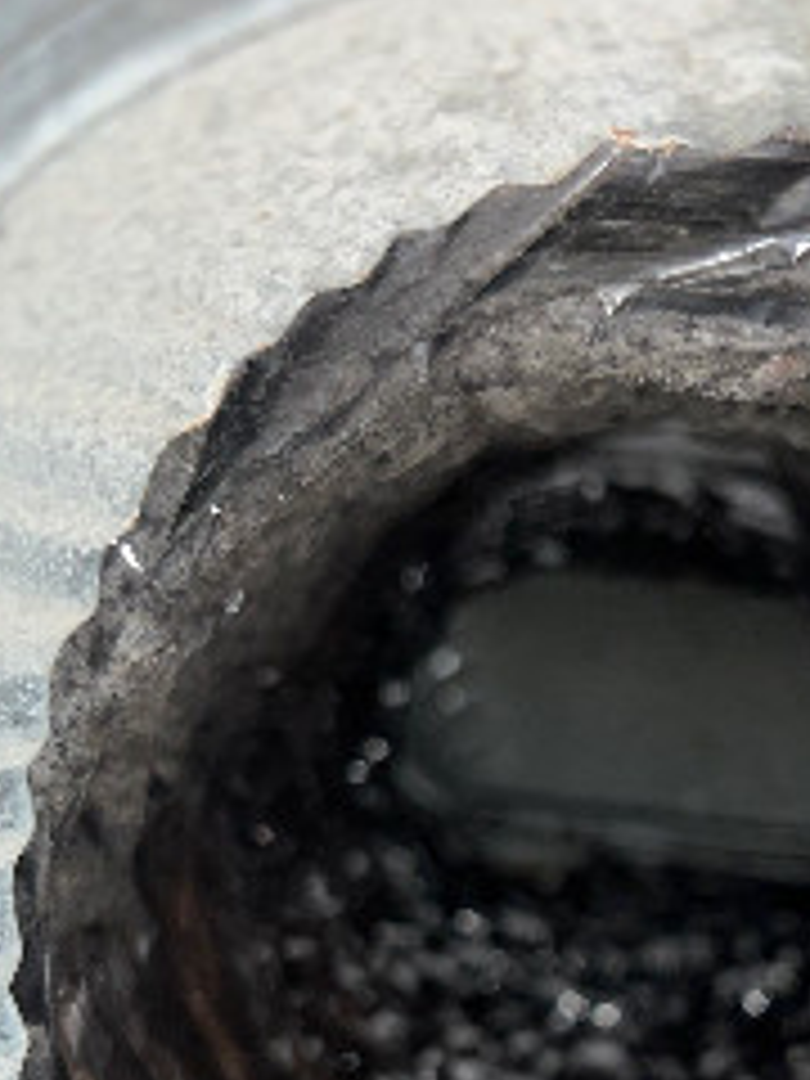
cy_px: 952
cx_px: 650
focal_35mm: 54
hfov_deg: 26.5
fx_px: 1685
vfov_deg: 33.8
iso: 32
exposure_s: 1/123
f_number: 2.2
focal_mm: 4.2
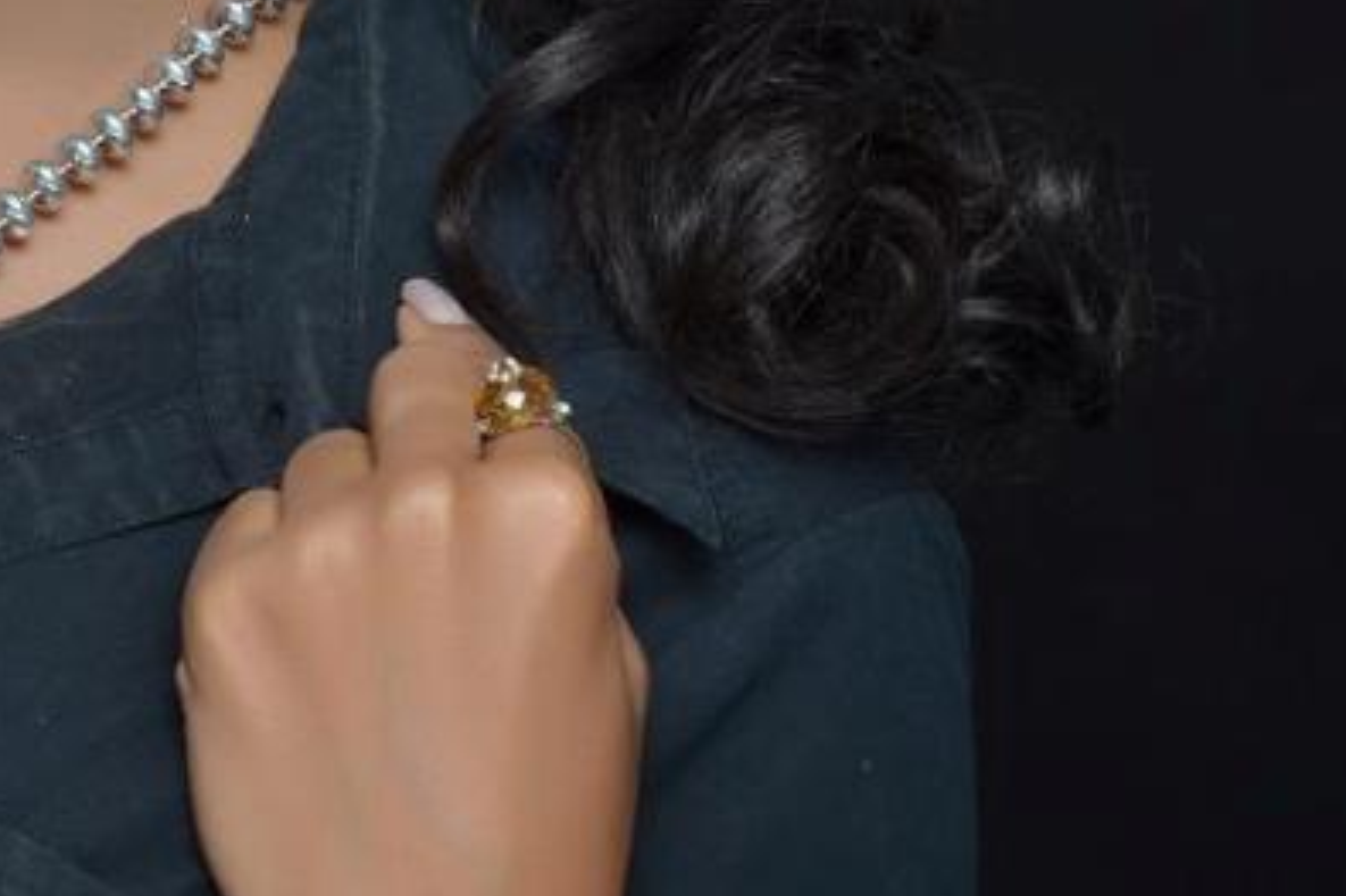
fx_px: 10924
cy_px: -148
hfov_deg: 7.0
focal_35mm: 292
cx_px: 36
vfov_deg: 4.7
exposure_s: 1/125
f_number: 13
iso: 100
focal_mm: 75
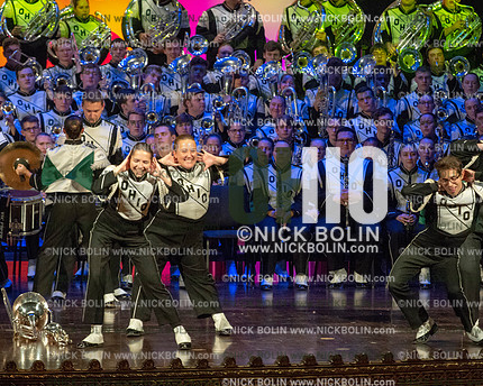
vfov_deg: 5.8
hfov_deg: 7.3
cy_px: 200
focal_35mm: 266
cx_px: 308
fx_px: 3802
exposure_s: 1/400
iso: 8000
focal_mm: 210
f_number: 5.6
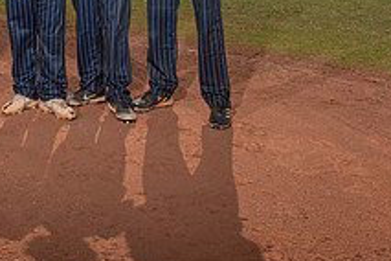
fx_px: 815
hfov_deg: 23.8
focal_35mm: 75
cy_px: -73
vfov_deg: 17.2
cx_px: -116
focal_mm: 27
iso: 320
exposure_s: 1/250
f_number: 10
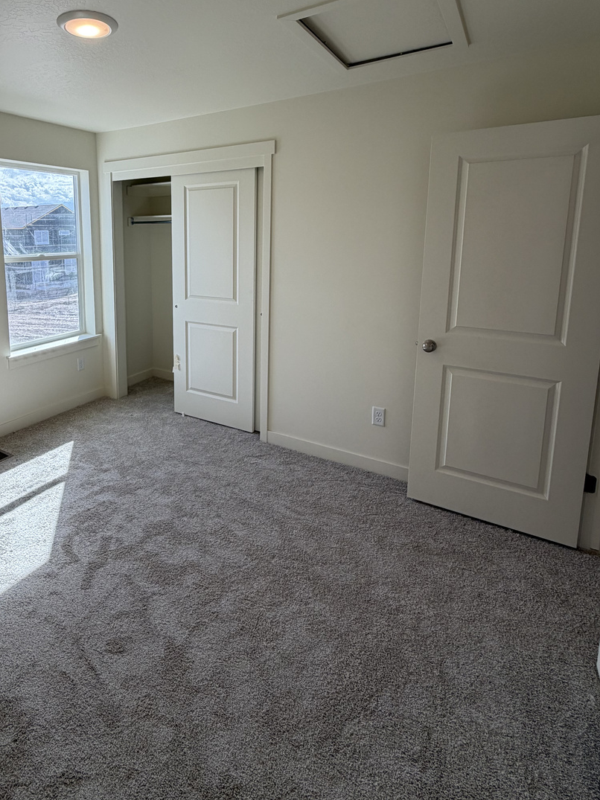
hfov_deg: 63.8
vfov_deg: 80.3
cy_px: 301
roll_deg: +0.5
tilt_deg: -7.0
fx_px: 462
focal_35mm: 20
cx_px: 186
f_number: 2.2
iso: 40
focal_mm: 2.22
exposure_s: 1/227
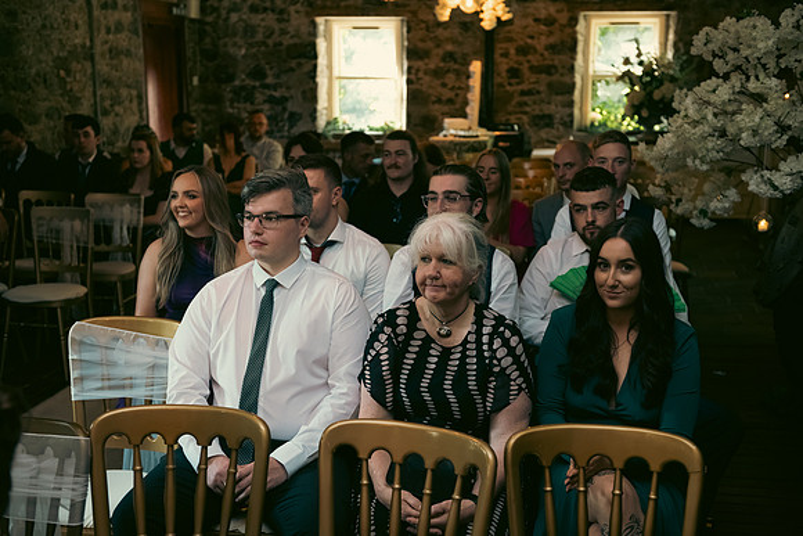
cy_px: 268
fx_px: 1004
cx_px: 402
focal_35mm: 45
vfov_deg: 29.9
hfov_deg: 43.6
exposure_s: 1/160
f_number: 3.5
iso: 1250
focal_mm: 45
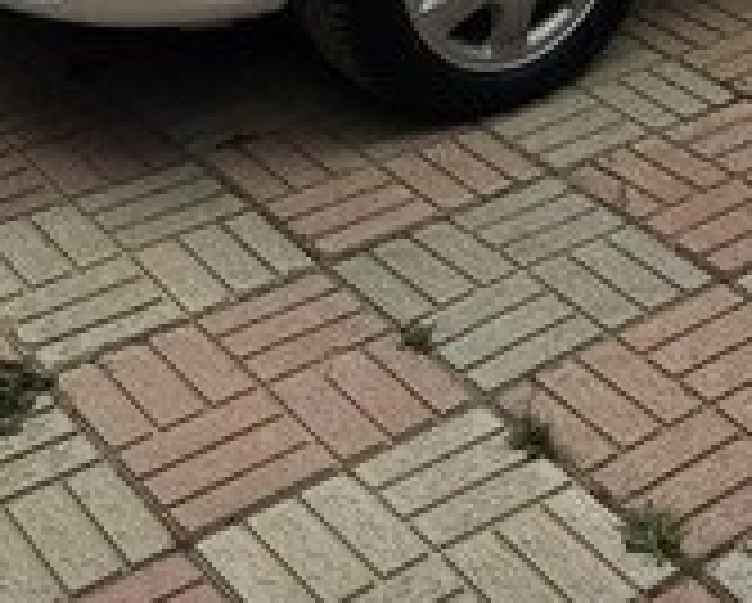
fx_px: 1872
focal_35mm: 84
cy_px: -338
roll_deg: -0.6
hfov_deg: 22.0
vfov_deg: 16.5
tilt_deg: -12.7
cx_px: 729
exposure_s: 1/927
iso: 25
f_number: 2.2
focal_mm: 4.15
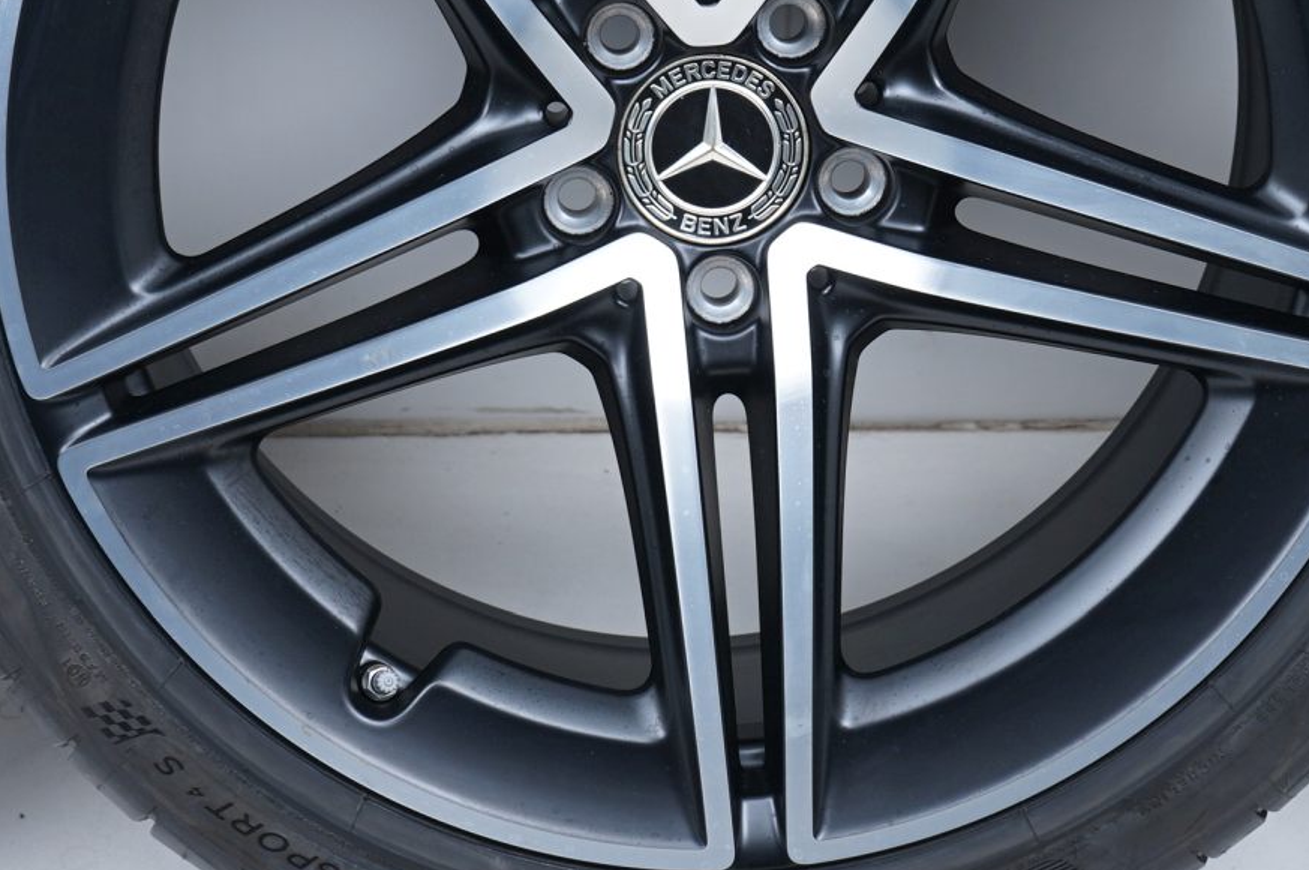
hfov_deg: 20.6
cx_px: 741
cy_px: 134
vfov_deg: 13.7
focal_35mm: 99
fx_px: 3596
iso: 250
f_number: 7.1
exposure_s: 1/125
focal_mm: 45
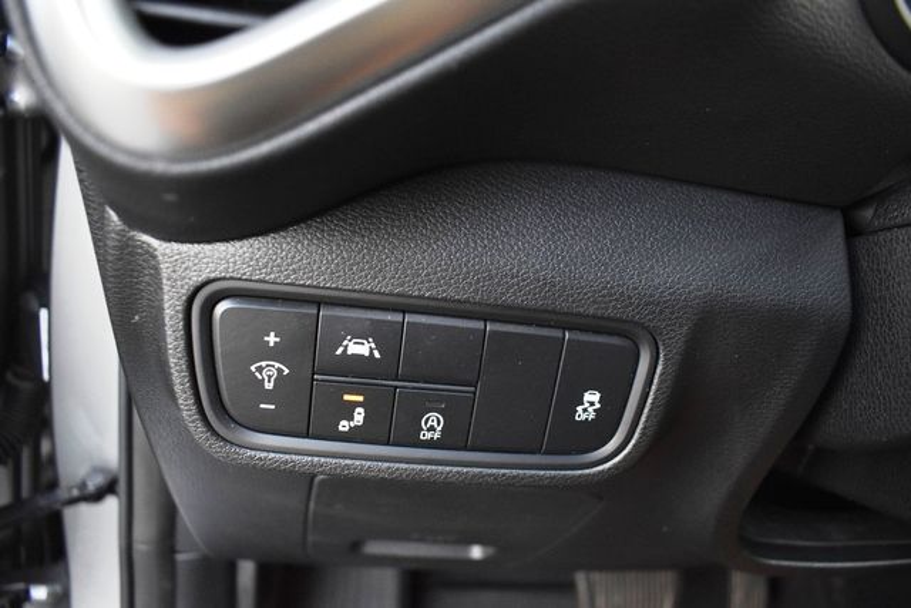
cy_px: 304
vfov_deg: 48.0
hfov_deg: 67.4
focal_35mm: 27
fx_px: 683
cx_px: 456
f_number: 3.5
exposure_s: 1/125
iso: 1600
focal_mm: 18
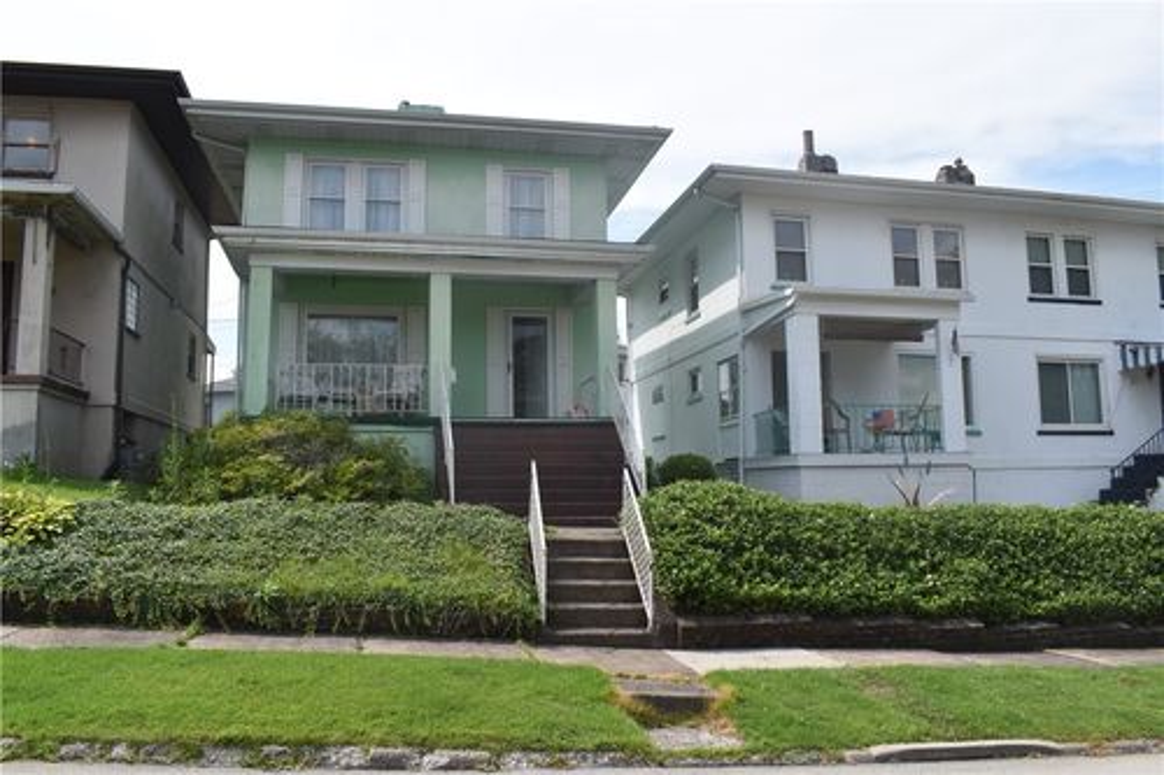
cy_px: 388
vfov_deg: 47.9
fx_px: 873
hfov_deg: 67.4
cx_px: 582
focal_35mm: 27
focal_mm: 18
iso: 200
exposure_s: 1/320
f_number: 9
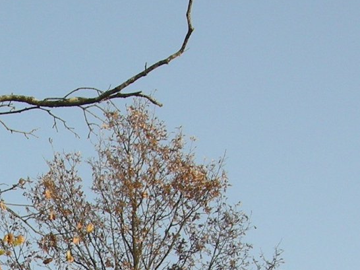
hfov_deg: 11.4
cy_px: 539
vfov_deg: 8.3
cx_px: -53
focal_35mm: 171
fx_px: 1778
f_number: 4.8
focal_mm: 7.5
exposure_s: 1/130
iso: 64
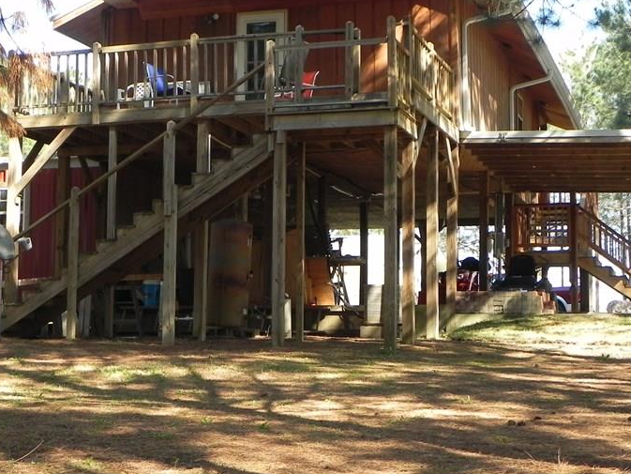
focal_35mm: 70
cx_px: 292
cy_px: 244
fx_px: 1276
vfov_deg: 21.0
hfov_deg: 27.8
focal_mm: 8.2
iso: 160
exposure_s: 1/142
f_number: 4
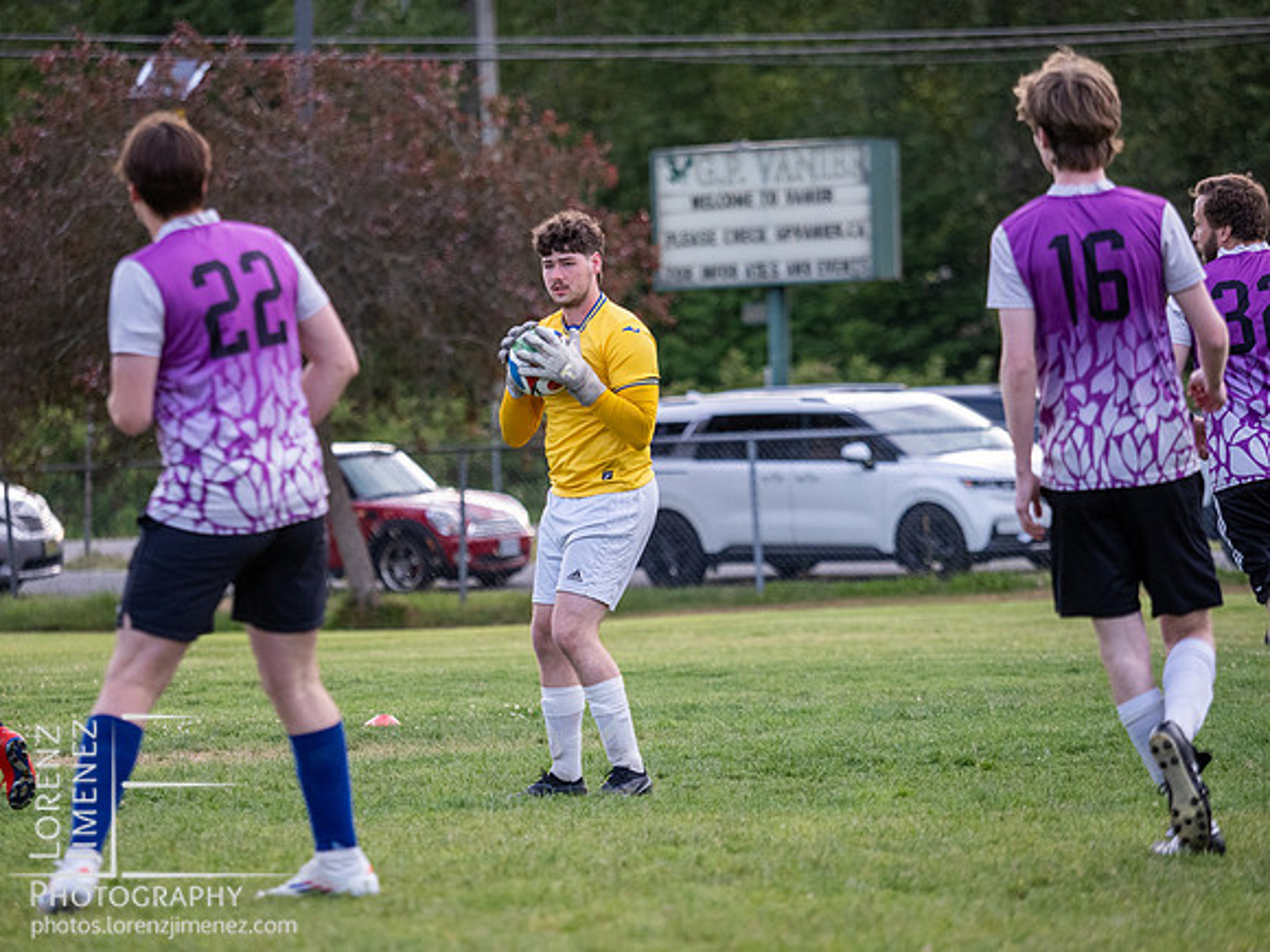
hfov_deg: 7.6
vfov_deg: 5.7
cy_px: 476
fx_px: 9539
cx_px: 635
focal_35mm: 260
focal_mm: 130
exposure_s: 1/1000
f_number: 2.8
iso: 800
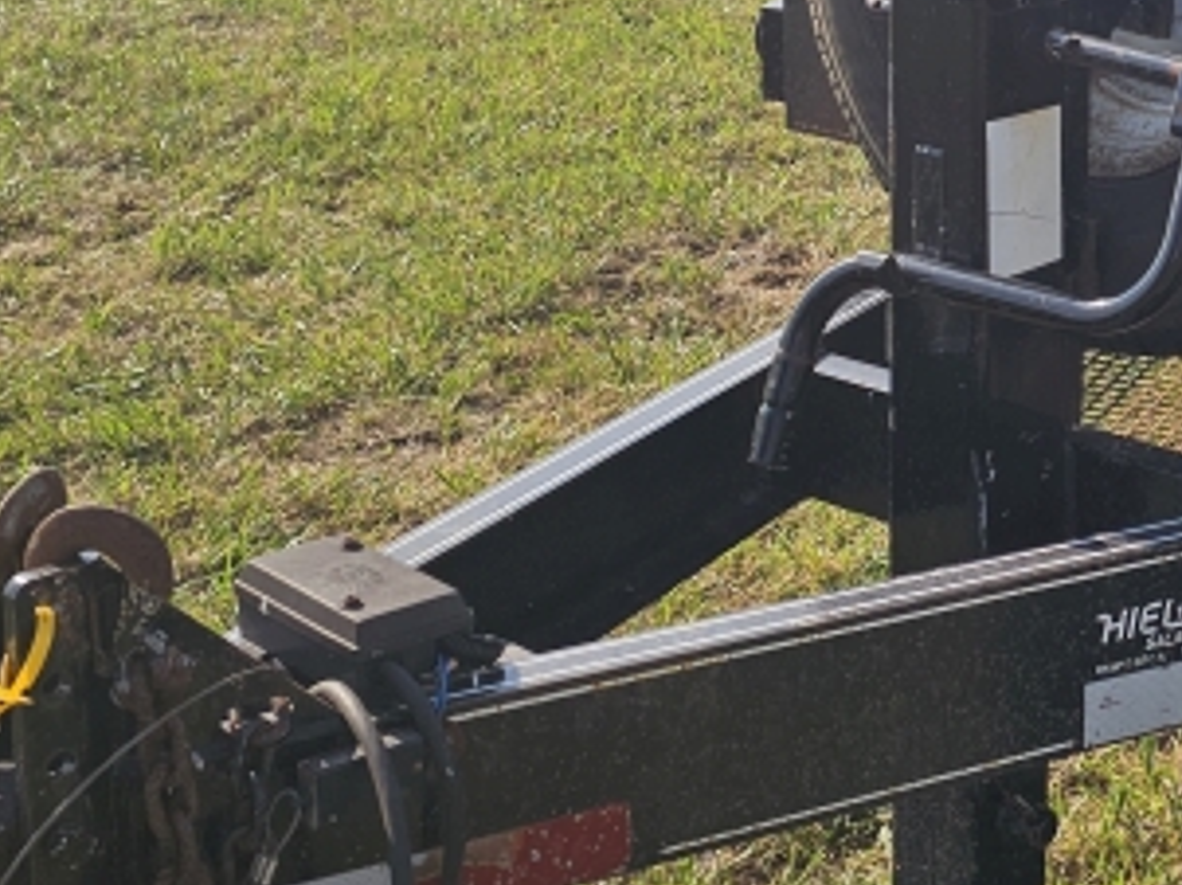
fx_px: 2661
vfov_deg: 18.6
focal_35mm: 78
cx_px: 1374
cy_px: 94
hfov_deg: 23.2
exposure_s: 1/937
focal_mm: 6.3
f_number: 1.7
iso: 10
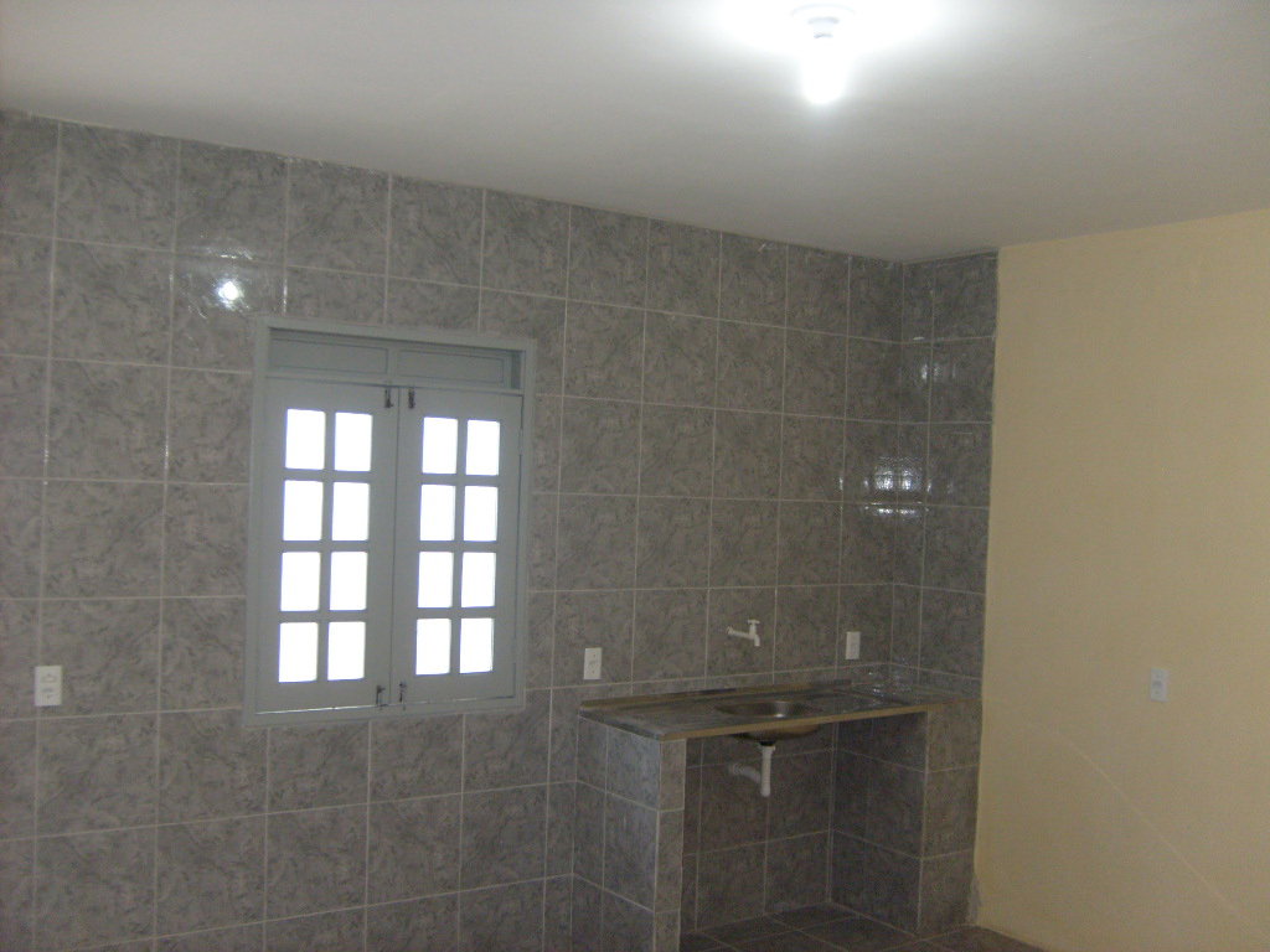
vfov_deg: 40.7
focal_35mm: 35
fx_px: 1284
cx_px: 635
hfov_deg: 52.6
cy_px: 476
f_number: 2.8
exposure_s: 1/45
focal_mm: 5.8
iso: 100
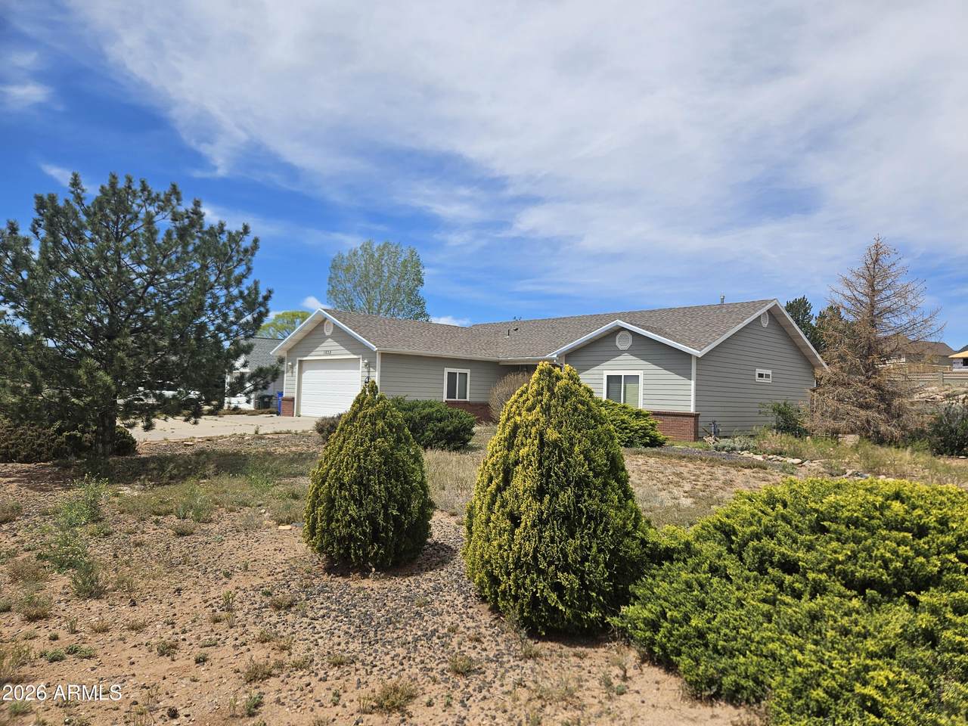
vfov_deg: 58.9
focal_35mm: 23
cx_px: 484
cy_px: 363
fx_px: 643
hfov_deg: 73.9
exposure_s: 1/3363
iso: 25
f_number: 1.8
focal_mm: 5.4
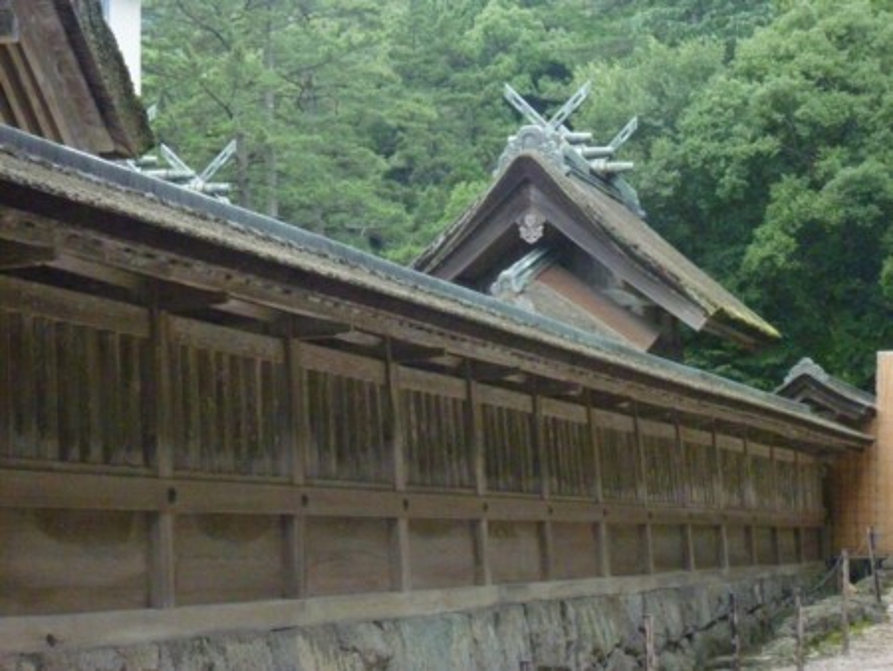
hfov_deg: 21.1
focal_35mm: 93
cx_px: 446
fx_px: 2400
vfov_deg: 15.9
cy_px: 336
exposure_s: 1/50
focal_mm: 16.6
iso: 1000
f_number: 5.7
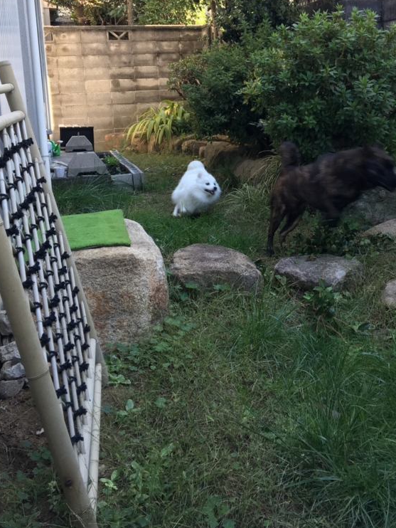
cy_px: 173
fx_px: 610
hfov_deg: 35.8
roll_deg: +1.6
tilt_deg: -8.1
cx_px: 242
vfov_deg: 46.0
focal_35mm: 40
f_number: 2.2
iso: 40
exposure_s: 1/120
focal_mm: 4.15
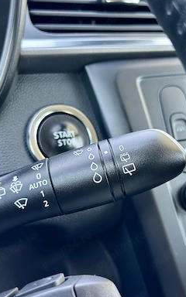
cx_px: 94
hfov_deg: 24.4
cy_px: 145
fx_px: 430
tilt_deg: -11.2
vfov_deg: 38.2
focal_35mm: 53
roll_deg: -2.3
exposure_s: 1/90
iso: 125
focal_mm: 6.86
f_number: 1.78
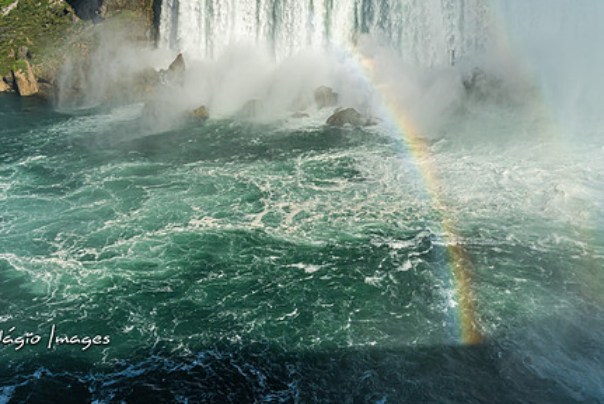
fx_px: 638
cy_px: 165
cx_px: 289
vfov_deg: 35.0
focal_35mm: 38
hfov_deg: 50.6
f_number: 5.6
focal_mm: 18
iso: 100
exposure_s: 1/640
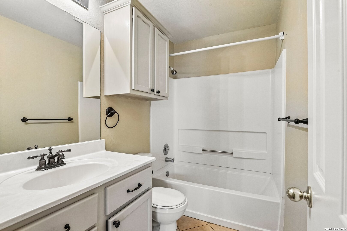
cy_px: 116
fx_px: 164
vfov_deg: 70.4
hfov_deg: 93.3
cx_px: 174
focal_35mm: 17
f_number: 8
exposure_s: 1/15
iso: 1600
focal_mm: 17
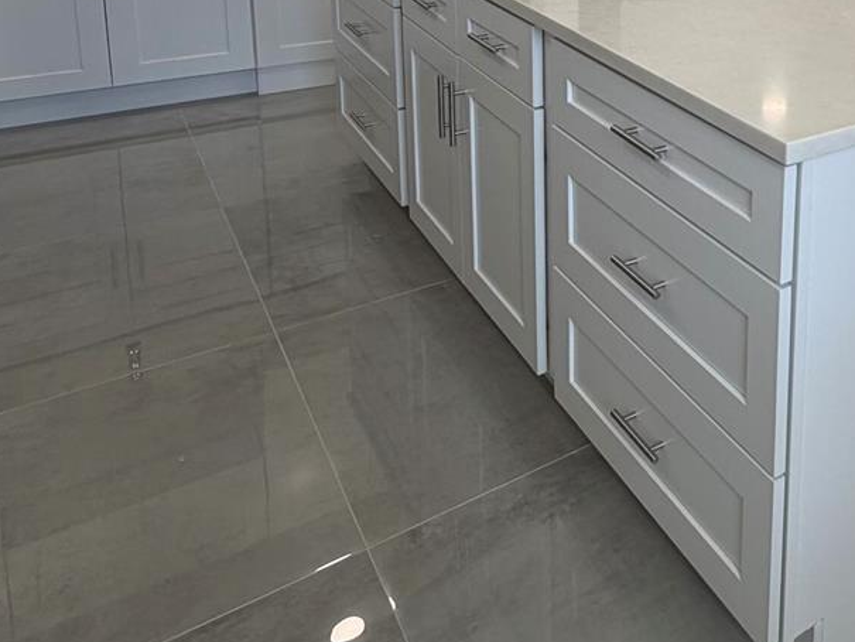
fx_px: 914
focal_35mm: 37
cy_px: -49
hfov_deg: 39.7
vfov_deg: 34.0
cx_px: 964
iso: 50
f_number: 2.2
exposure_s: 1/120
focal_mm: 2.22
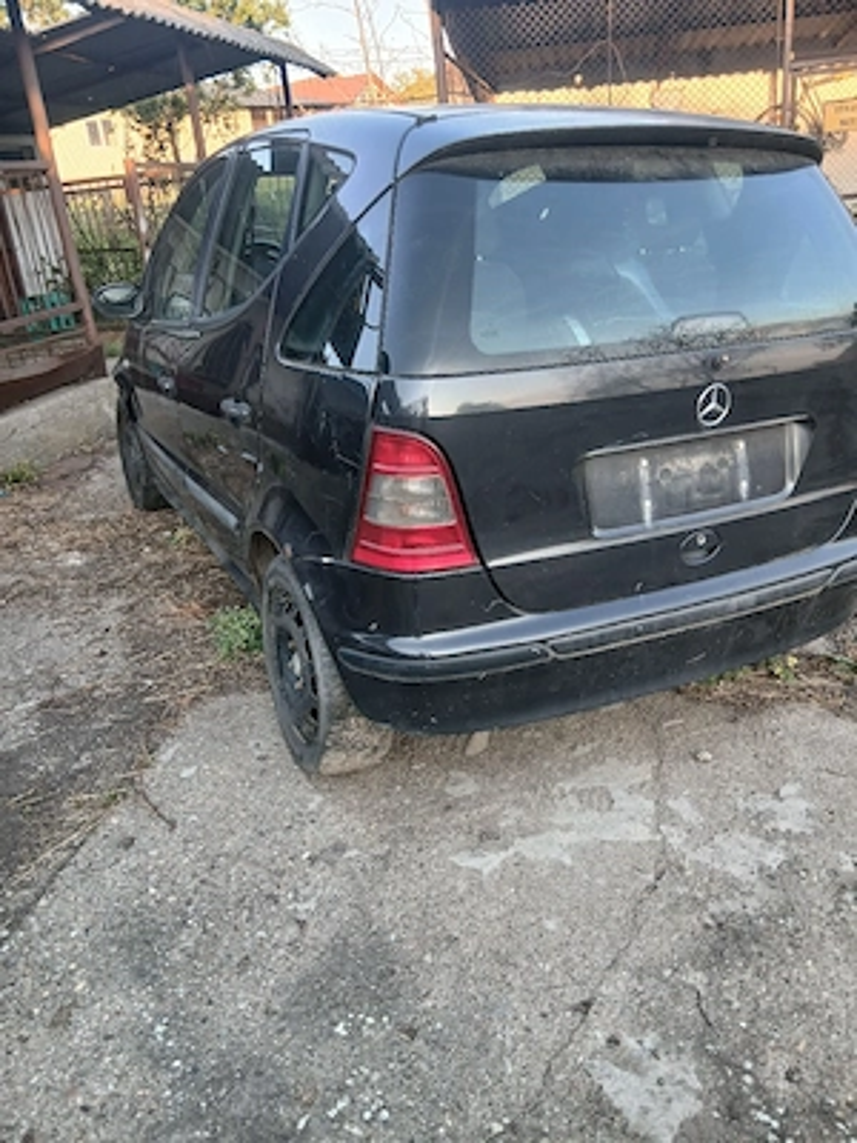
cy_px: 572
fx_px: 858
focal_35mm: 26
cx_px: 428
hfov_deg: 53.1
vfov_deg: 67.3
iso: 40
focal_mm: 3.98
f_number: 1.8
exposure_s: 1/50.3
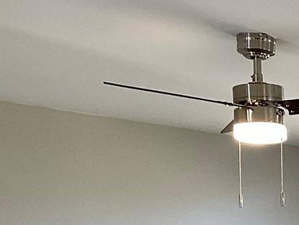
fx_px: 1037
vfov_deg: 11.6
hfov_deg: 15.6
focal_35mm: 120
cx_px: 394
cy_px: 377
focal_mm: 3.3
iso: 50
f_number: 2.4
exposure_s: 1/60
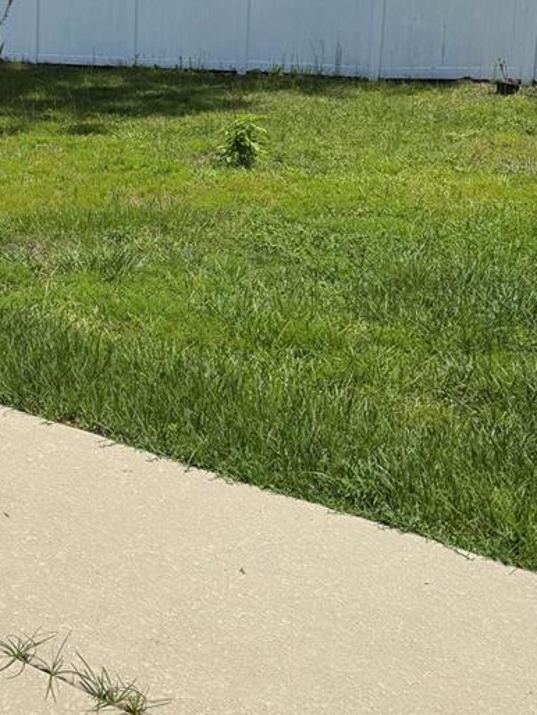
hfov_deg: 24.6
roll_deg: -2.5
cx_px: -29
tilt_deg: -7.0
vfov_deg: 33.5
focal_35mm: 56
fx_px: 1157
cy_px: 164
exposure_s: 1/9091
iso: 80
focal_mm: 6.76
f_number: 1.78
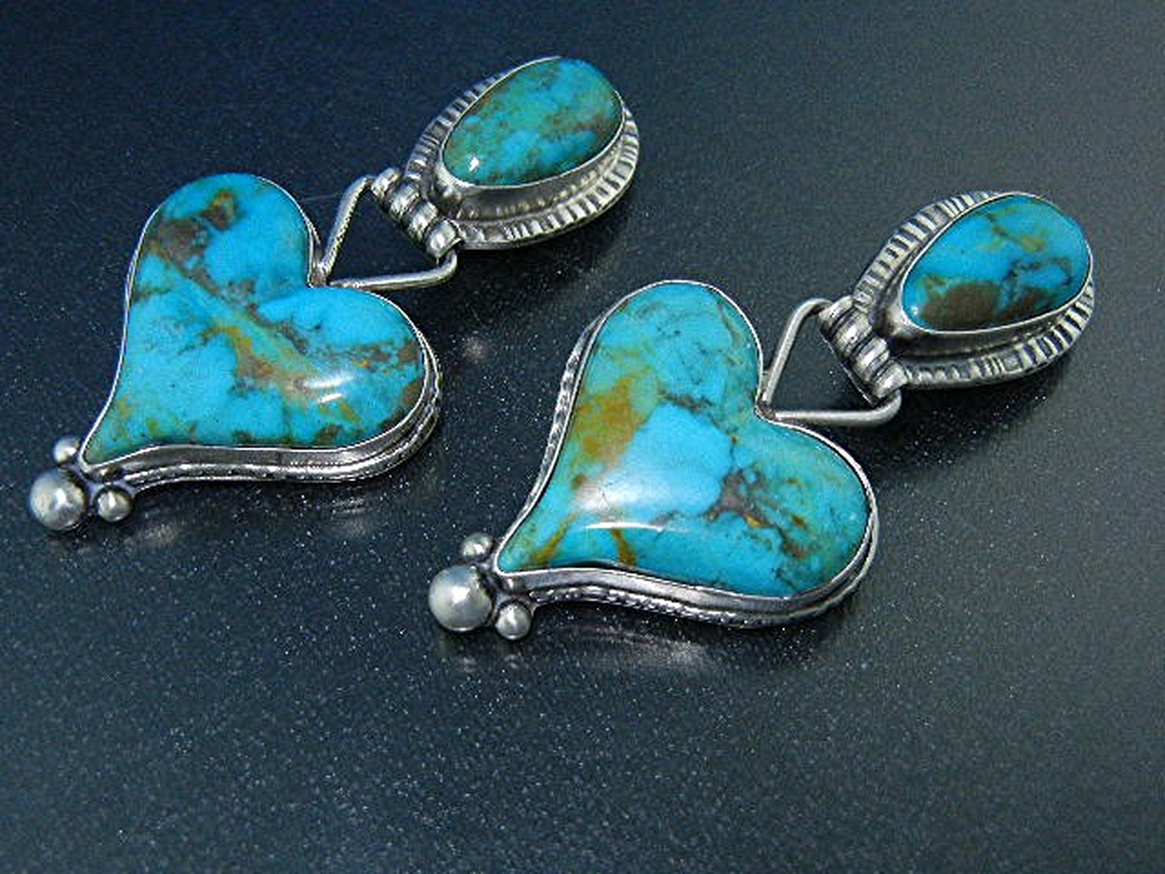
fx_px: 1514
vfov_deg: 32.2
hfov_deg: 42.1
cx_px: 582
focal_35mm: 45
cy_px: 437
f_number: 7.6
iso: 590
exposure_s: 1/30
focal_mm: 8.1
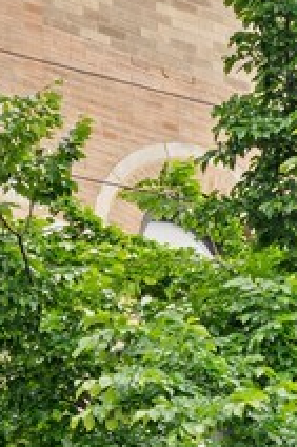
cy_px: 331
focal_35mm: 219
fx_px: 2714
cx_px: 38
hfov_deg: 6.3
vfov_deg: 9.4
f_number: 8
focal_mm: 29
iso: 320
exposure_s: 1/160
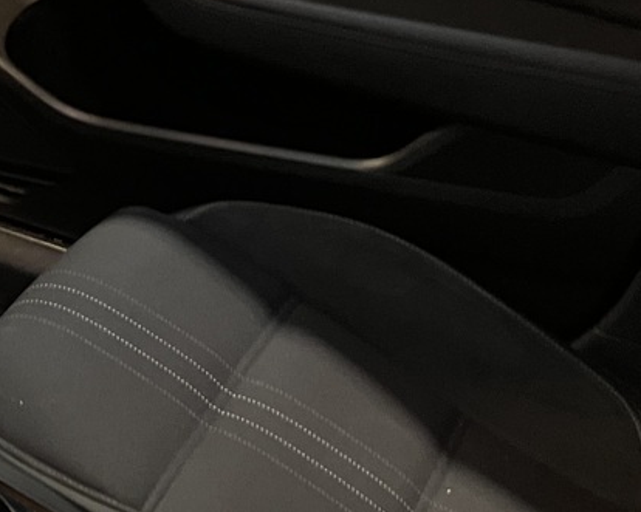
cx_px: -412
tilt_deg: -30.5
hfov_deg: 17.4
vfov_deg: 16.2
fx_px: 1802
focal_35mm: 95
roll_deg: +0.2
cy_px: 283
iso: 400
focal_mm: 3.99
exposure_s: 1/33
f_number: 1.8
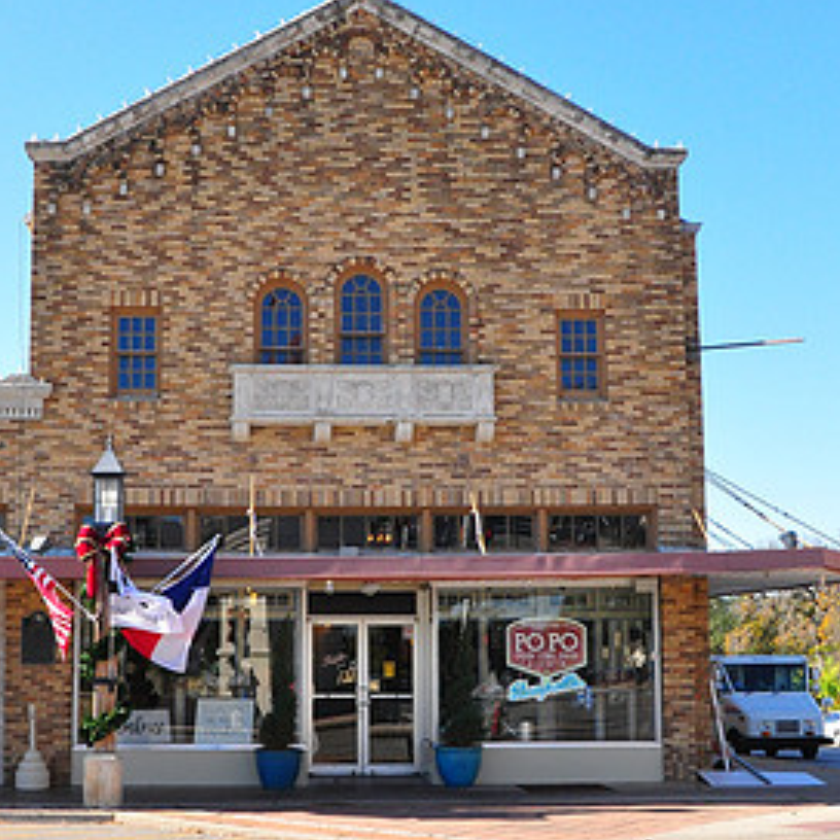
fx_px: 1562
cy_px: 456
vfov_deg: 30.1
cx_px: 315
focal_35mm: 57
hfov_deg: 30.0
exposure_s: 1/400
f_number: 10
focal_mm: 21
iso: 800
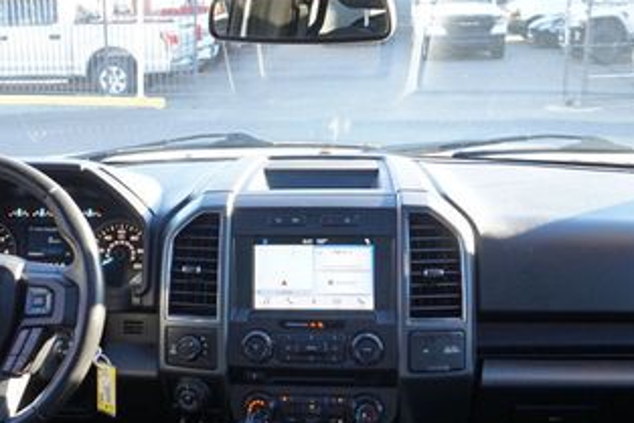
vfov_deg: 27.6
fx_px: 863
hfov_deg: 40.2
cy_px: 217
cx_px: 257
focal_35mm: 49
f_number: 4
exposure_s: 1/60
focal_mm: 16
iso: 320
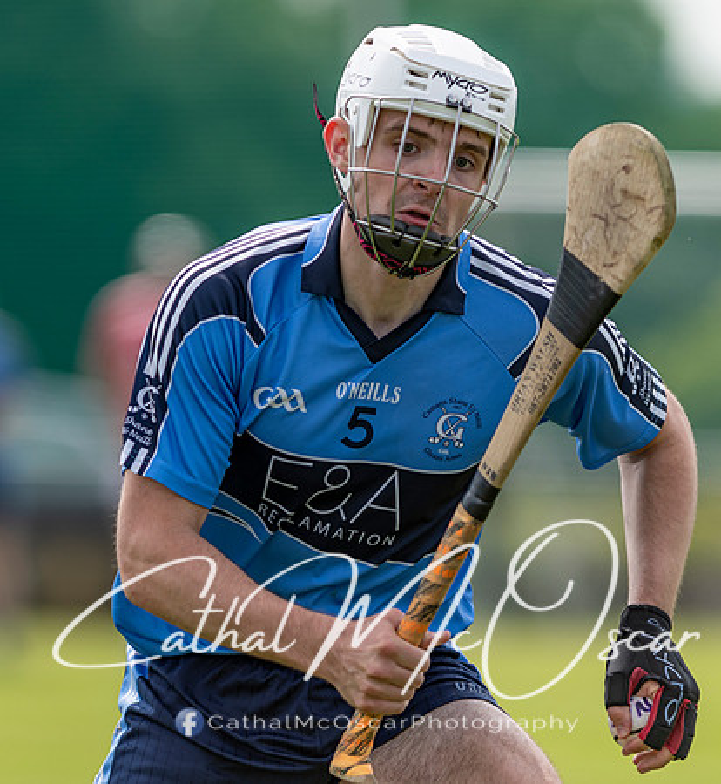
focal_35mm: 661
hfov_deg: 2.5
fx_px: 16272
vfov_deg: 2.8
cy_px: 370
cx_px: 99
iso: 100
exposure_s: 1/1600
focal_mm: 300
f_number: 2.8
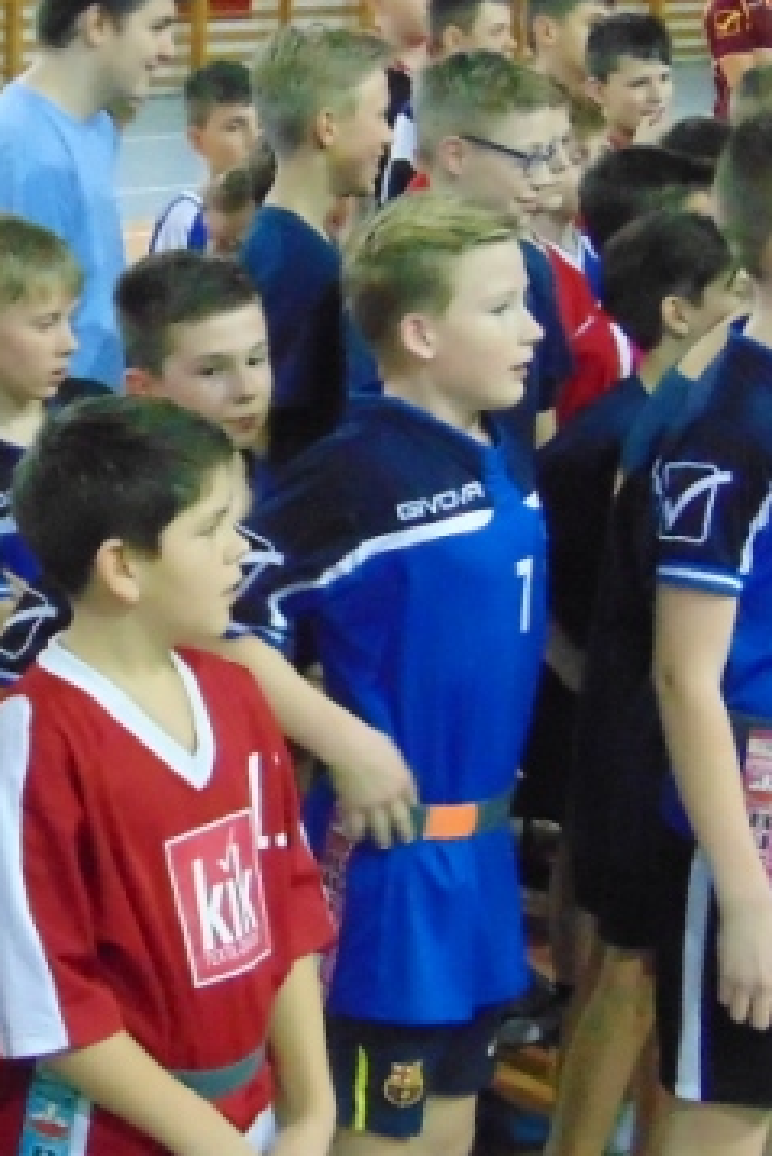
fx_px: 3727
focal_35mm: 116
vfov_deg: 17.6
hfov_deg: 11.7
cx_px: 48
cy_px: 549
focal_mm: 6.9
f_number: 3.3
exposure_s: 1/40
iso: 800
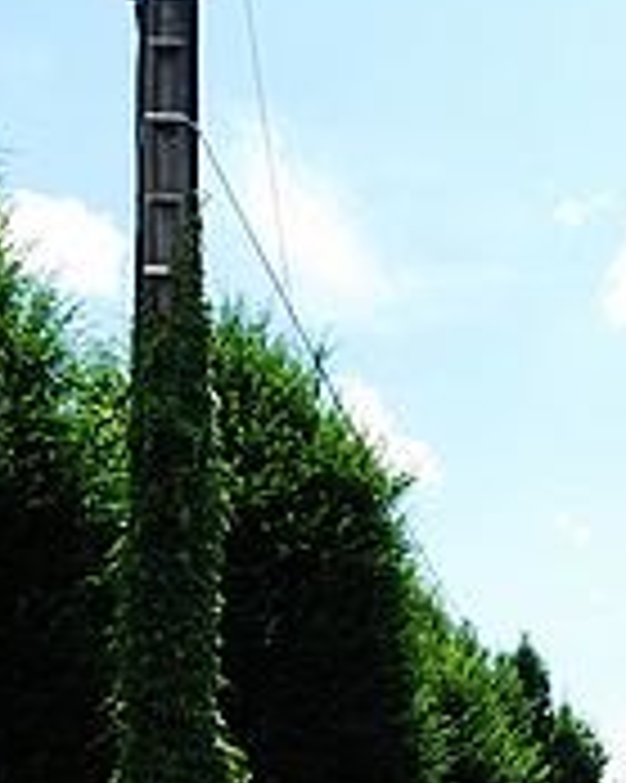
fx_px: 1576
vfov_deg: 25.3
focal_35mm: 68
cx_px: 725
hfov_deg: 21.1
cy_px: 918
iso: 100
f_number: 11
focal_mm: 12
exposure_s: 1/100
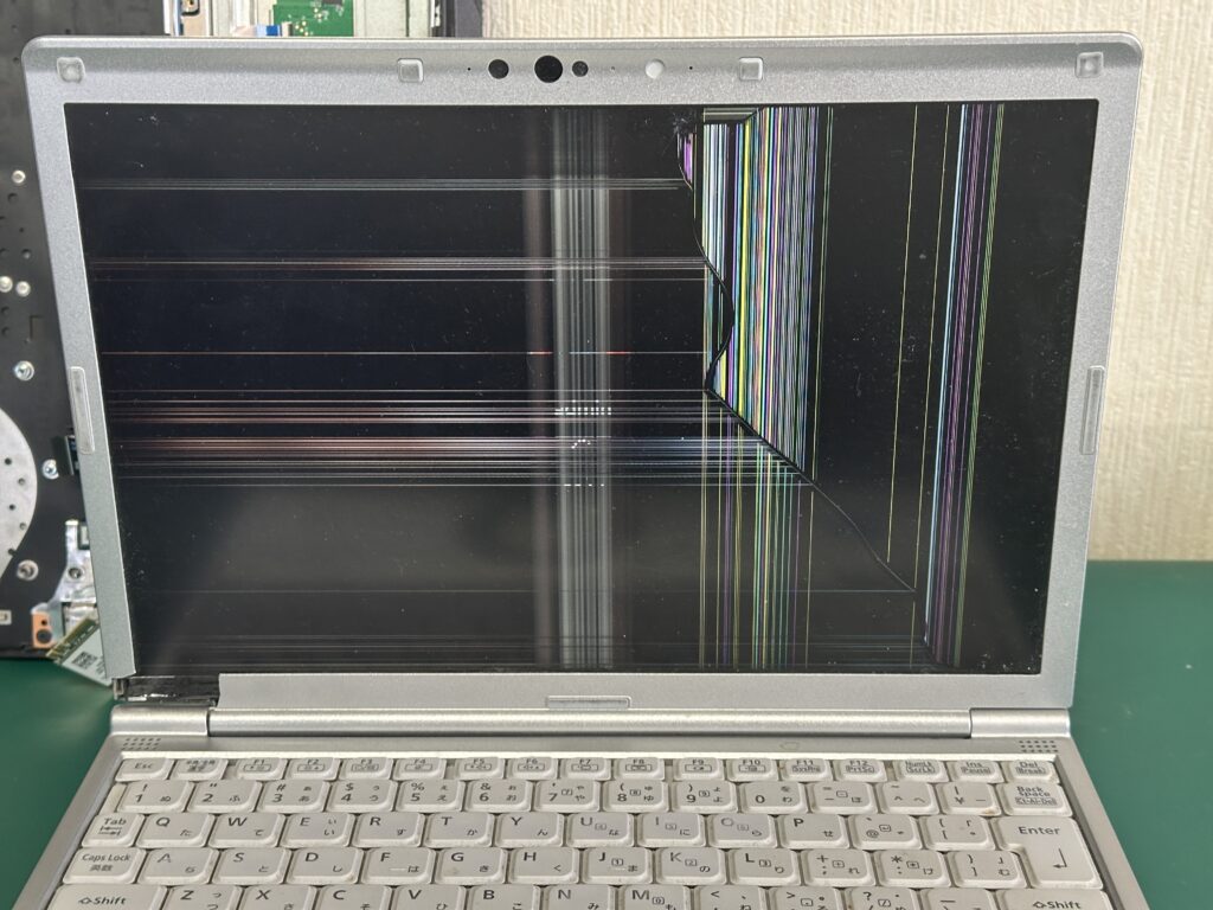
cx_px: 606
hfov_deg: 39.7
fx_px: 1682
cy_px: 455
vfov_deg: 30.3
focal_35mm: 48
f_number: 1.78
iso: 320
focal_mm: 6.86
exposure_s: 1/33
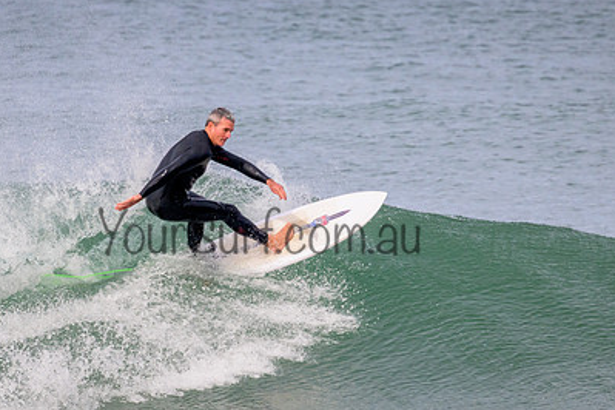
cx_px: 257
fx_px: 19866
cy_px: 218
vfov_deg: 1.2
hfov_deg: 1.8
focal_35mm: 1163
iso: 1600
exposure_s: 1/2000
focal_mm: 800
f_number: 11
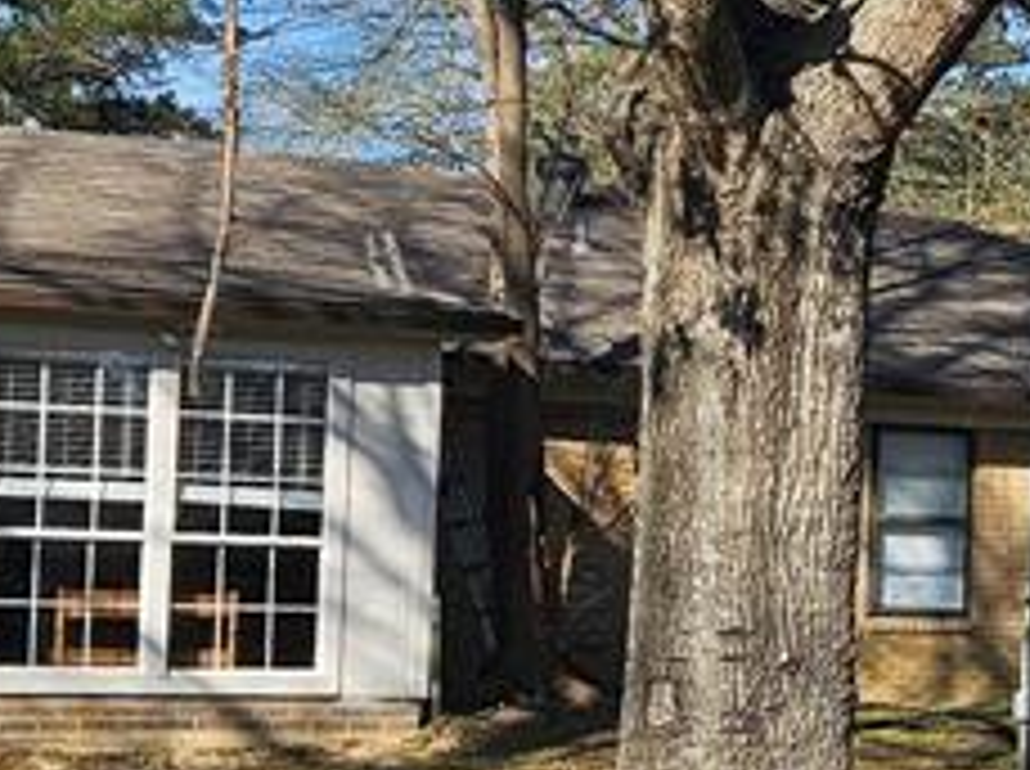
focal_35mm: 103
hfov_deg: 18.5
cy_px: 495
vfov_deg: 14.3
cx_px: 1079
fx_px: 3060
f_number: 1.8
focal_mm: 5.4
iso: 25
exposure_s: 1/1148
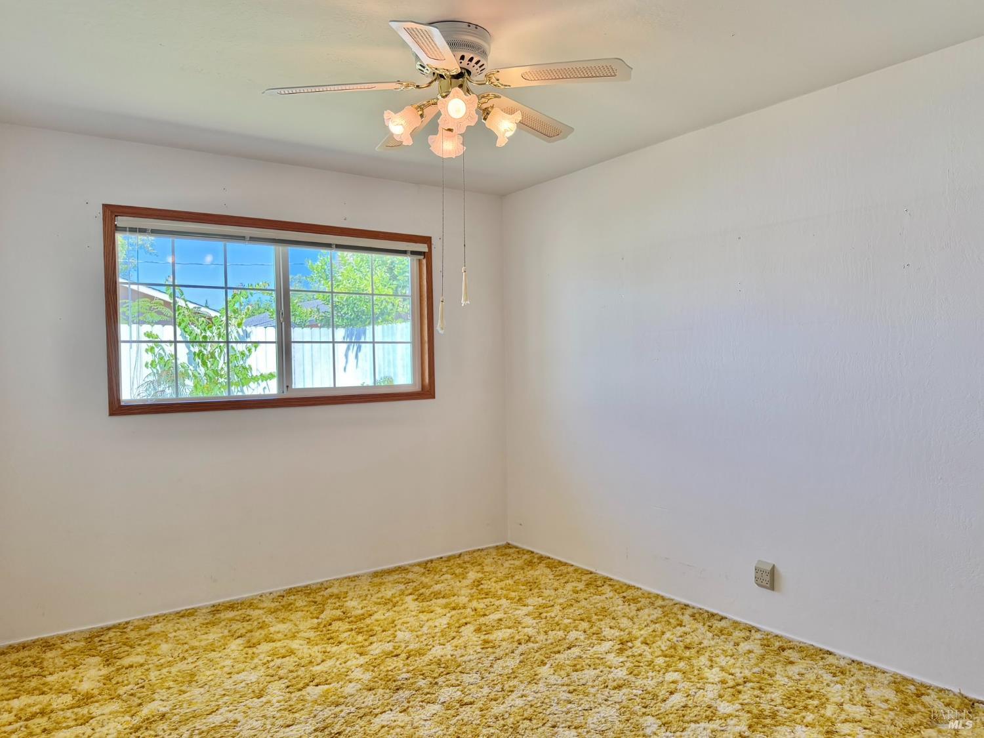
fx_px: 682
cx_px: 492
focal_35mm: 24
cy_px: 369
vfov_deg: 56.8
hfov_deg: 71.6
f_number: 1.78
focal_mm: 6.76
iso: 160
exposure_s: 1/222
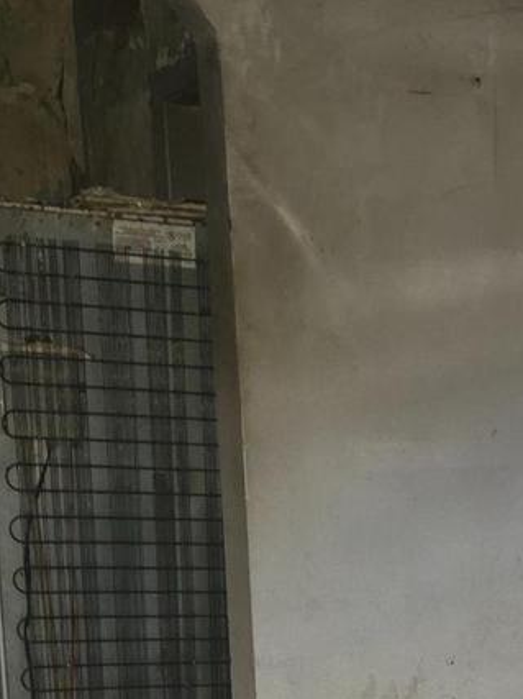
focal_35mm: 83
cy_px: 994
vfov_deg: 20.7
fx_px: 1674
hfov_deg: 17.4
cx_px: 523
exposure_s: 1/12
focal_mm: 5.4
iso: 250
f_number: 1.8
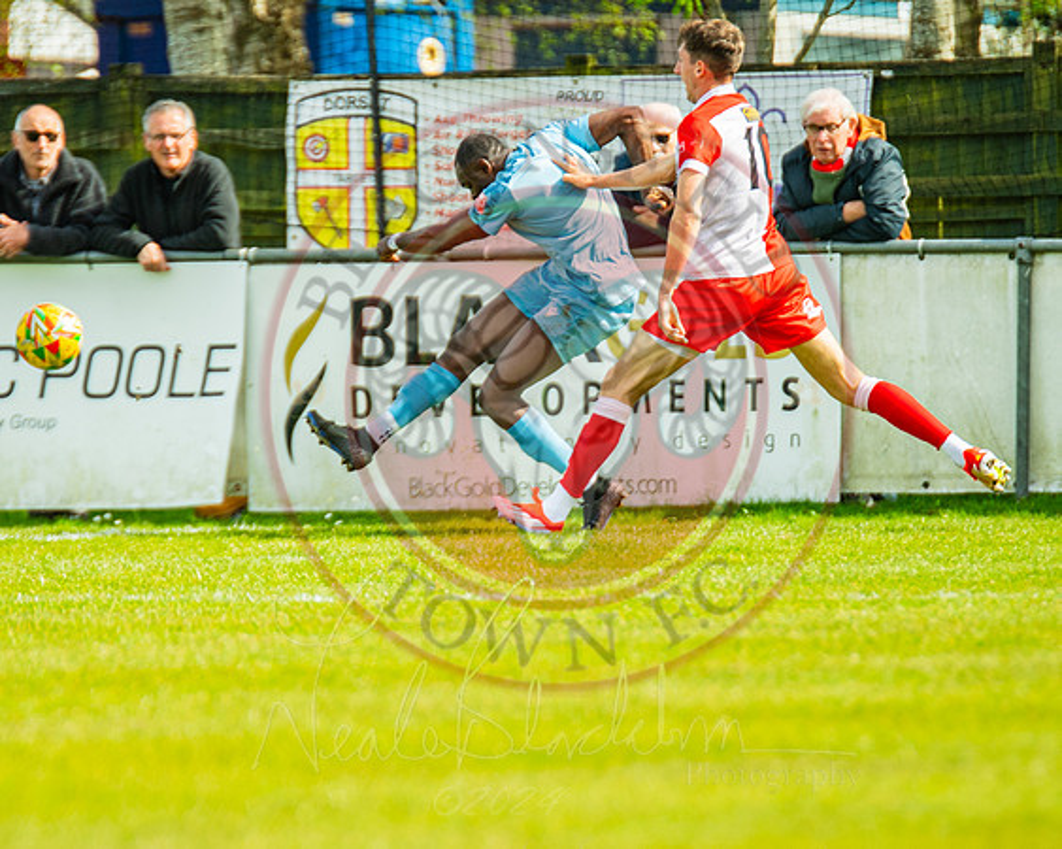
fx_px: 22931
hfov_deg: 2.7
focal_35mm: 730
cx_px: 407
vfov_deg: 2.1
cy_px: 437
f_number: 4
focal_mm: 420
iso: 400
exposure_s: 1/1600
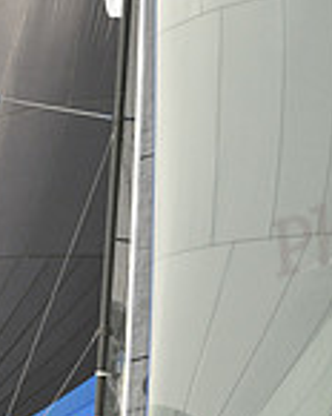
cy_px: 95
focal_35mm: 1129
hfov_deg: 1.4
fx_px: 13867
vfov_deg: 1.7
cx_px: 124
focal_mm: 300
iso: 320
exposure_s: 1/1250
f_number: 7.1
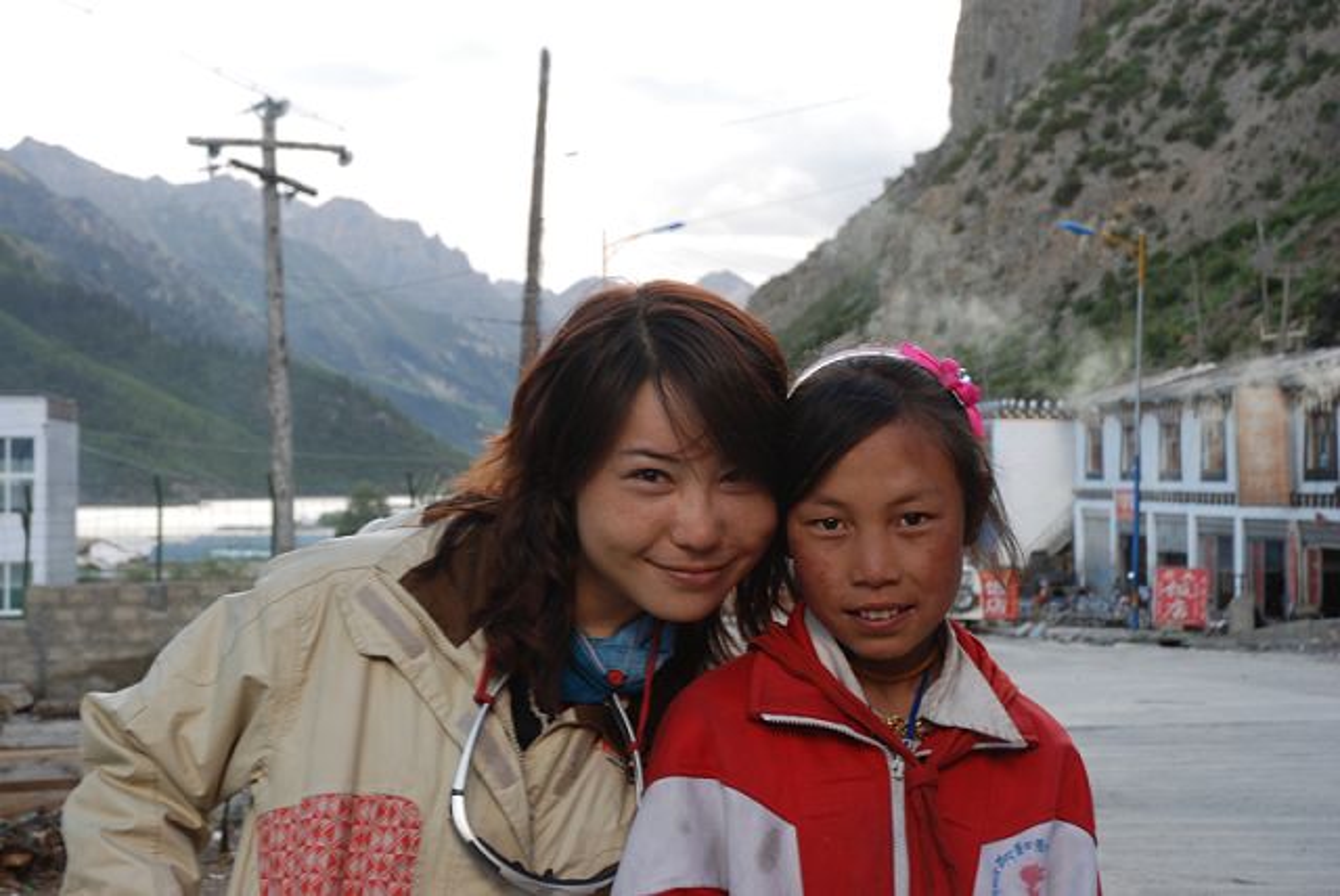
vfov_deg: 22.7
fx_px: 2235
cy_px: 448
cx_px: 670
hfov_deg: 33.4
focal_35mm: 60
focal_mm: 40
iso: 100
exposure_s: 1/25
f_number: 8
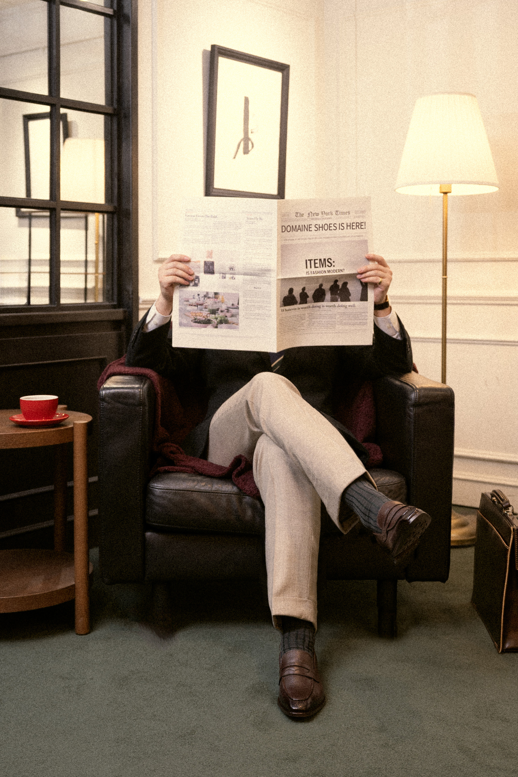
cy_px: 388
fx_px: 971
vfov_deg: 43.6
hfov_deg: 29.9
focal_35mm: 45
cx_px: 259
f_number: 2.8
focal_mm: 30
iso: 125
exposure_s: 1/50
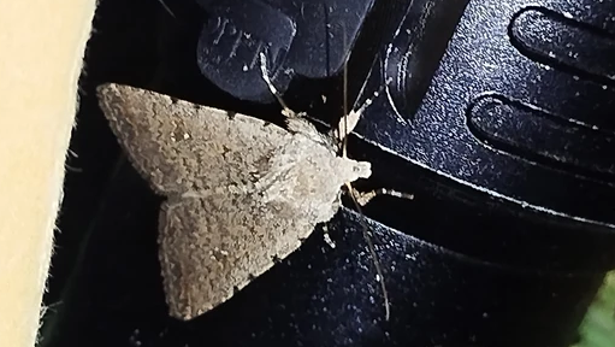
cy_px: 129
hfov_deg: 17.8
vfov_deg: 10.1
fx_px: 1958
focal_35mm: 120
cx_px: 280
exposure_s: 1/33
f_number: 1.7
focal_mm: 5.31
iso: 125
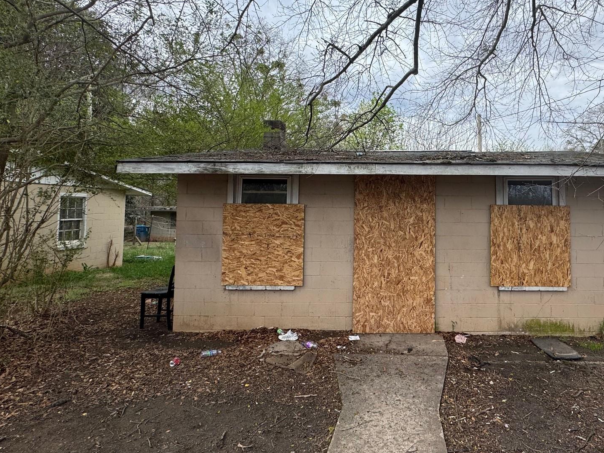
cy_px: 193
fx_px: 349
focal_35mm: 20
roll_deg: -0.6
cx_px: 401
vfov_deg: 65.6
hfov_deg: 79.1
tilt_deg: +2.5
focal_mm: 2.22
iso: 50
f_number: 2.2
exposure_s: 1/889
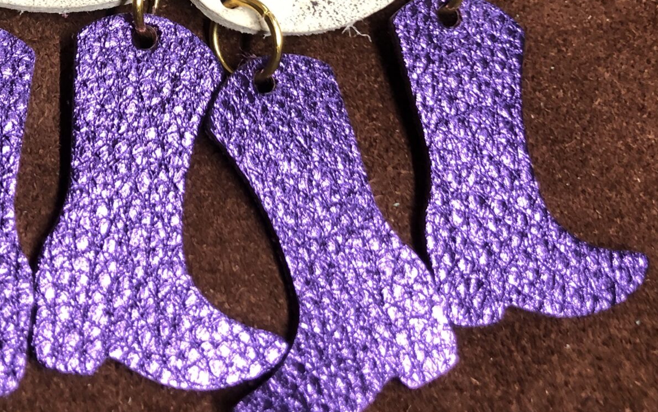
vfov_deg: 18.7
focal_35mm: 64
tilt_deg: -57.4
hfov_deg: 31.6
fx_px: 1148
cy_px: -140
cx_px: 195
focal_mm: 3.99
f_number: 1.8
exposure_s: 1/15
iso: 40
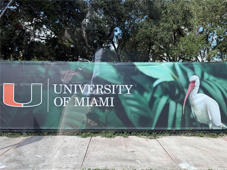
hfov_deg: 71.6
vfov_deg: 56.8
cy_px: 85
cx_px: 114
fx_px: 157
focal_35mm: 24
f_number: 1.78
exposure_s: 1/297
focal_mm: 6.76
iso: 80
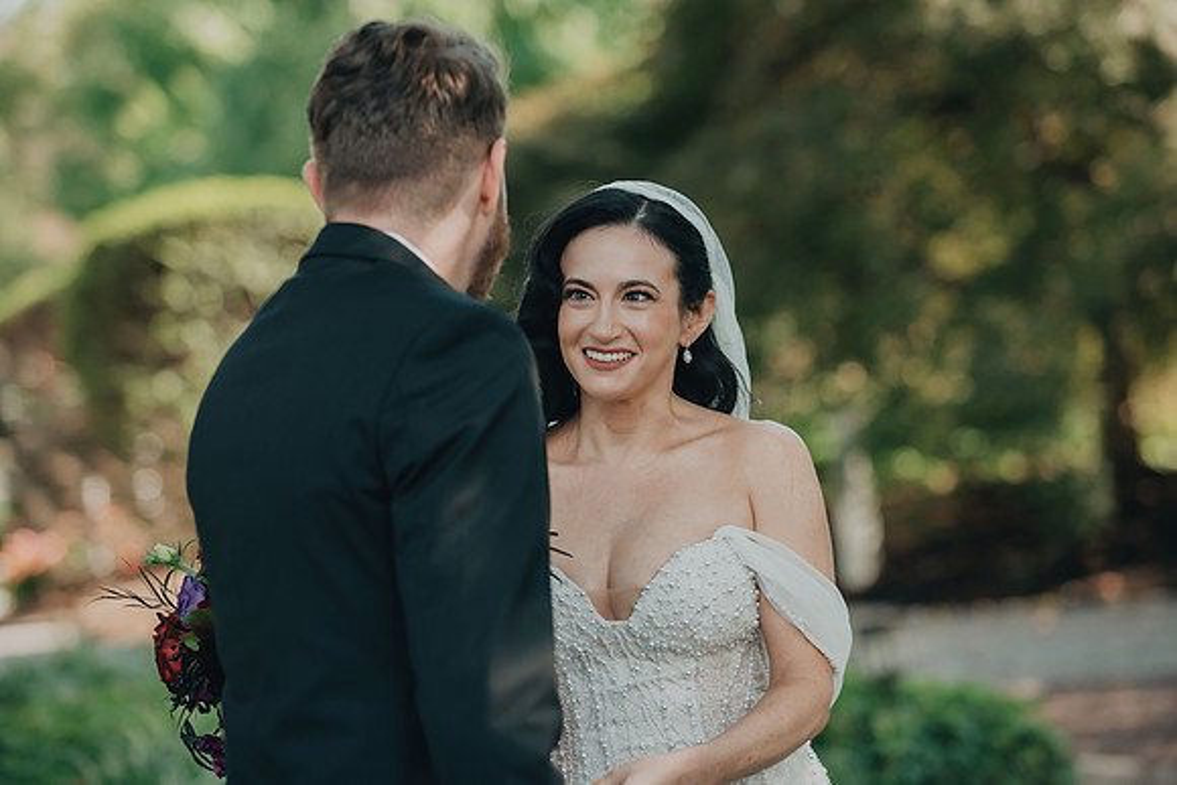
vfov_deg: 10.6
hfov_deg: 15.8
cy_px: 392
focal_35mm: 130
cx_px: 588
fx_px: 4251
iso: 800
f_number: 3.5
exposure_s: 1/640
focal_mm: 130
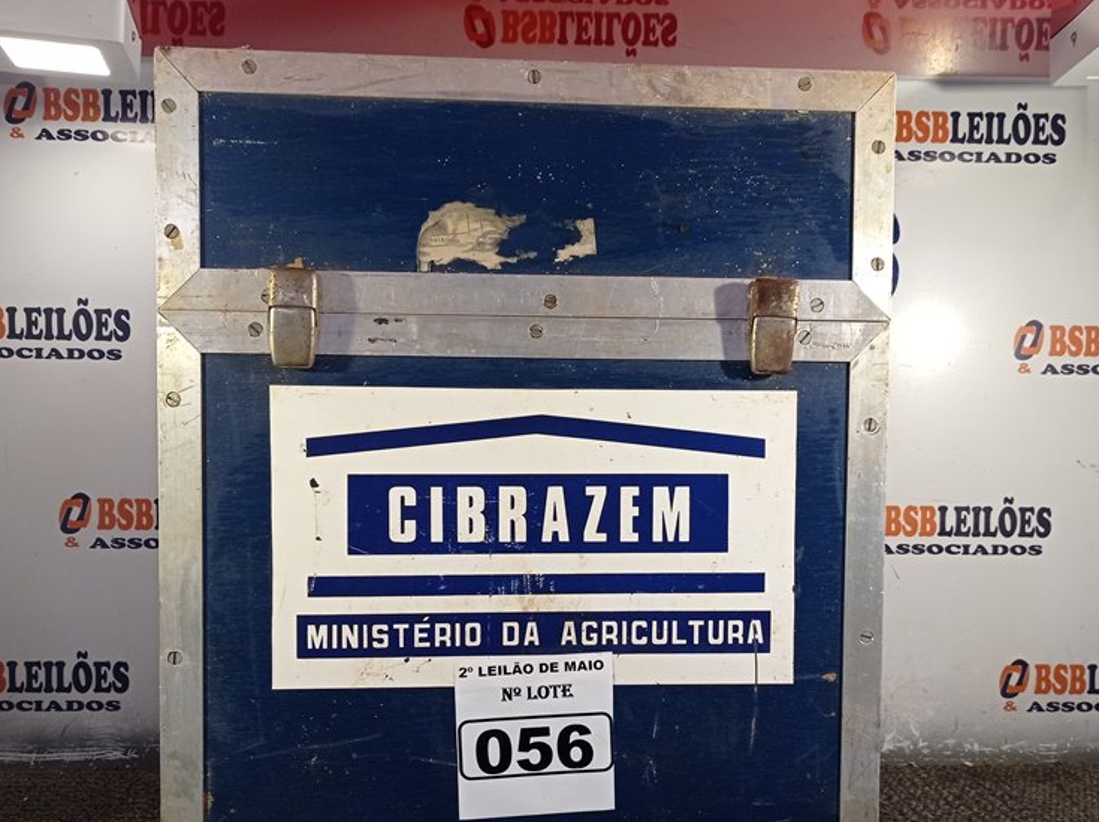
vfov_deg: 36.6
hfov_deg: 47.9
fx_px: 1237
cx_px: 553
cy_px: 492
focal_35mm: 39
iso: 168
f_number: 1.79
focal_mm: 4.7
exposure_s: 1/120
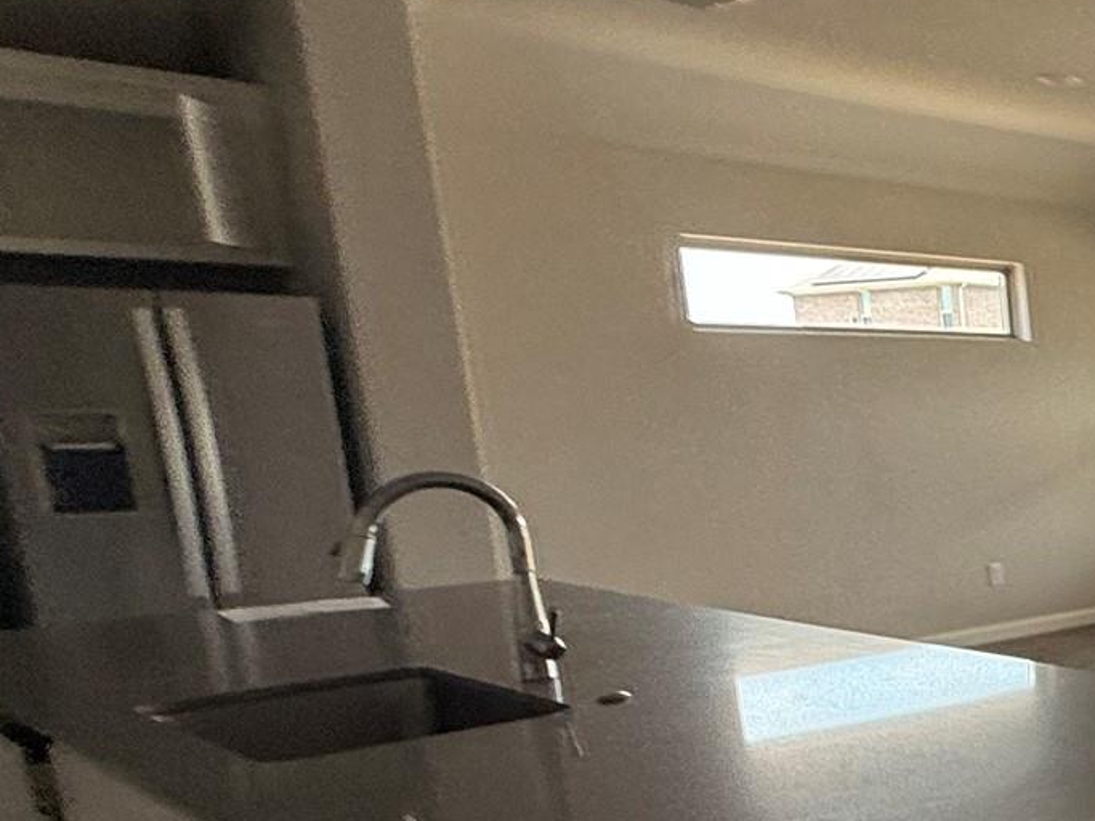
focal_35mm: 42
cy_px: 645
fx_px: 1328
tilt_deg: -14.6
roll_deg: -2.2
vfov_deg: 33.4
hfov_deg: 30.5
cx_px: 1552
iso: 80
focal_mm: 2.22
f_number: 2.2
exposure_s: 1/99
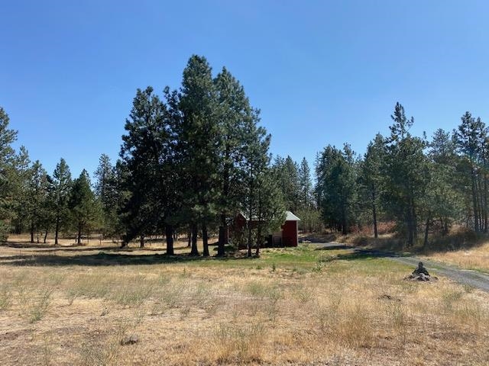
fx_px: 367
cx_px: 244
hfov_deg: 67.3
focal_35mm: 26
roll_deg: -0.1
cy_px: 183
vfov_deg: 53.1
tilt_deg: +7.6
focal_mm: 4.25
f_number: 1.8
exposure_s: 1/2688
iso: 32
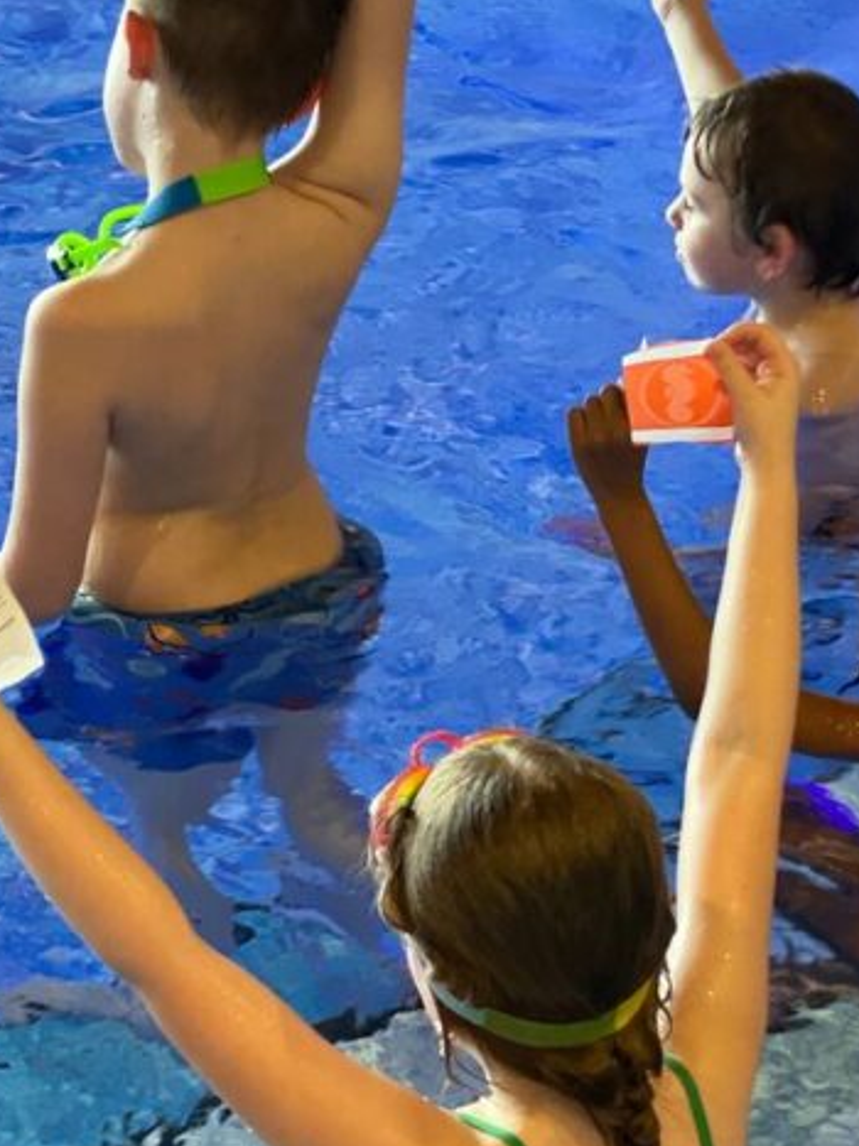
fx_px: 3774
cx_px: 515
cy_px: 540
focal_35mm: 114
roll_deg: -2.1
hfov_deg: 13.0
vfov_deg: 17.3
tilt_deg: -25.2
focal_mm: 6
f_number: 2
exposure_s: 1/38
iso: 200
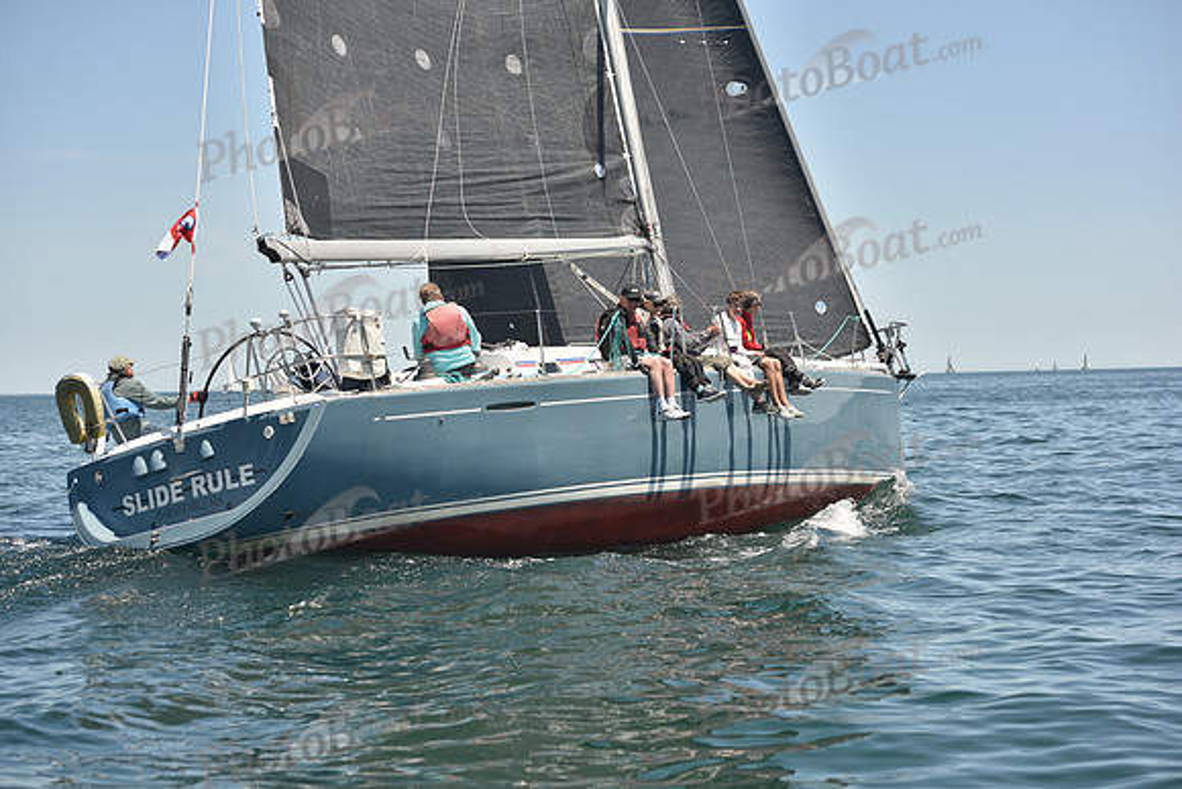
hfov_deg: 24.8
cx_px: 591
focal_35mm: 82
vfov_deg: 16.7
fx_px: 2693
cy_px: 394
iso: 250
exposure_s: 1/800
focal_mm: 82
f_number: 5
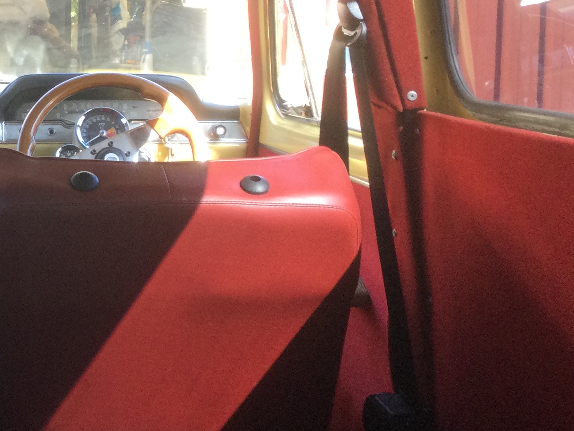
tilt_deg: -3.8
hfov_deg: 23.0
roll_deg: -1.8
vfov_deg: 18.8
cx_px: -107
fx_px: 1294
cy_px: 117
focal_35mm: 78
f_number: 2.4
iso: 25
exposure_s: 1/33
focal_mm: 3.3
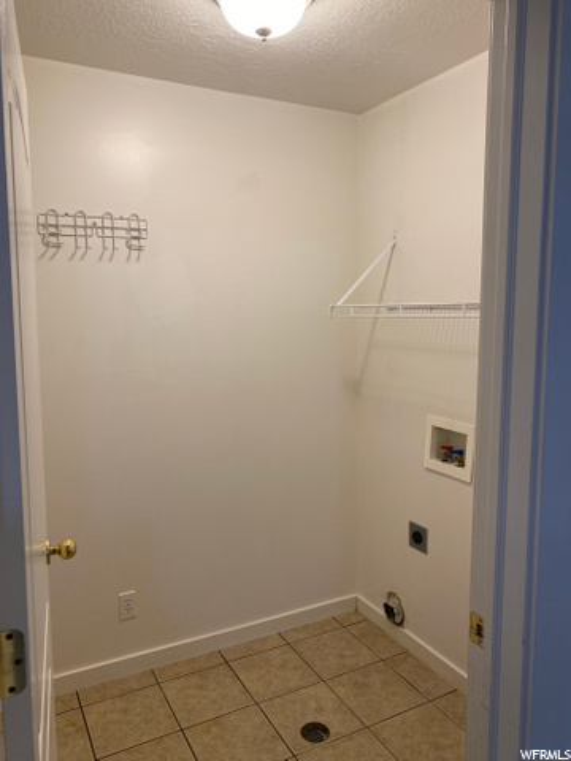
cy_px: 380
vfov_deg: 67.3
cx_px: 286
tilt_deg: -4.7
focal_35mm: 26
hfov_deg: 53.1
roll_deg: -0.2
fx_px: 572
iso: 64
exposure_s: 1/60
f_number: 1.8
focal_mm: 4.25
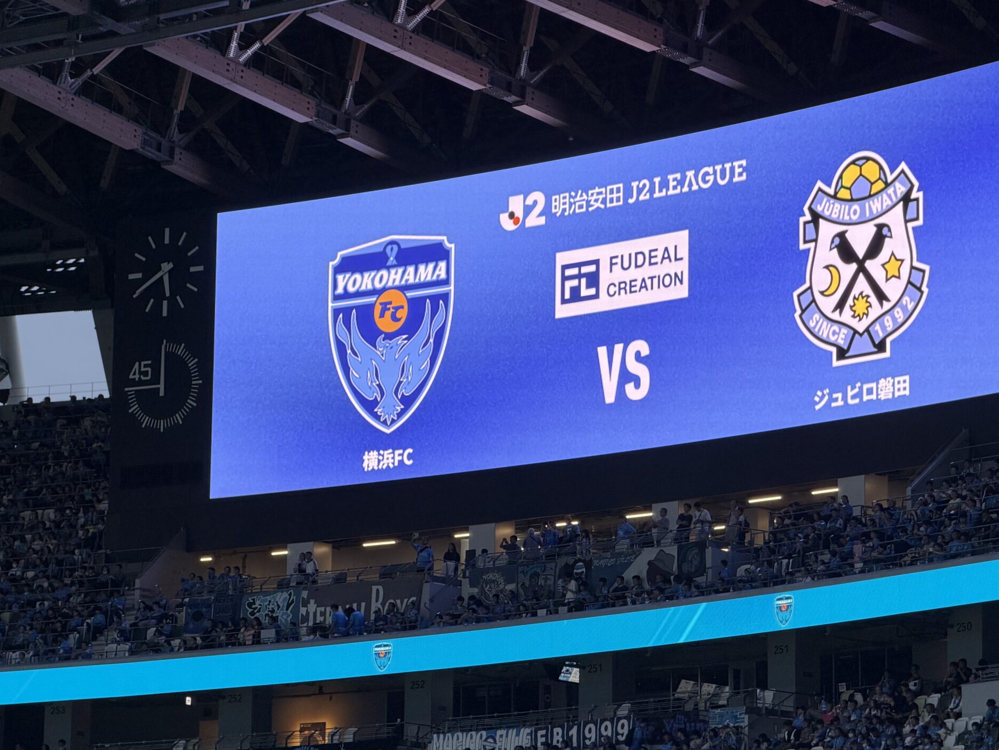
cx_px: 647
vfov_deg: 10.9
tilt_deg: +10.4
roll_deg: -0.3
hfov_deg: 14.5
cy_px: 383
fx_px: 3925
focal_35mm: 136
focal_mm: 16.89
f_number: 2.8
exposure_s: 1/121
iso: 125
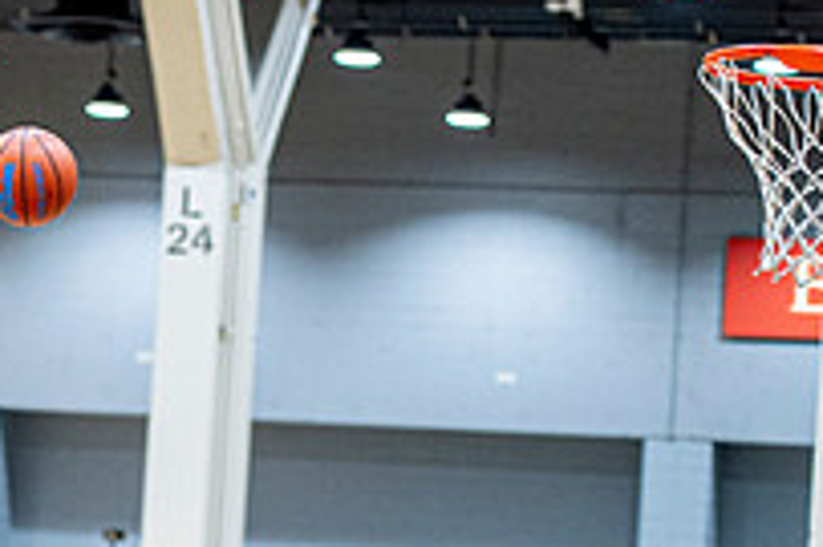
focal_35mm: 200
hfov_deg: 10.3
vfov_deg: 6.8
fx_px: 4568
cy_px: 596
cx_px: 247
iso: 2000
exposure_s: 1/400
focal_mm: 70
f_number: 2.8
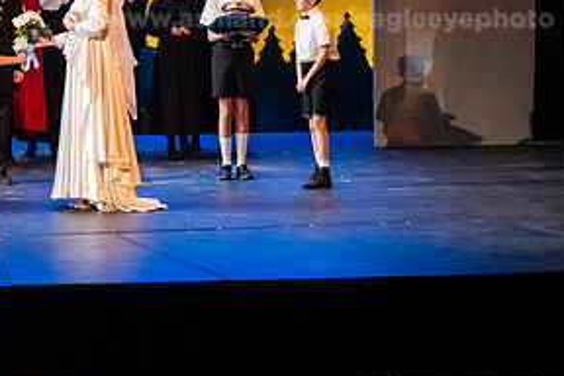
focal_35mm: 133
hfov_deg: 15.2
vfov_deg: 10.3
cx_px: 16
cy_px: 60
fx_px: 2084
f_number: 3.2
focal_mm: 66
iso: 5000
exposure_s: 1/200
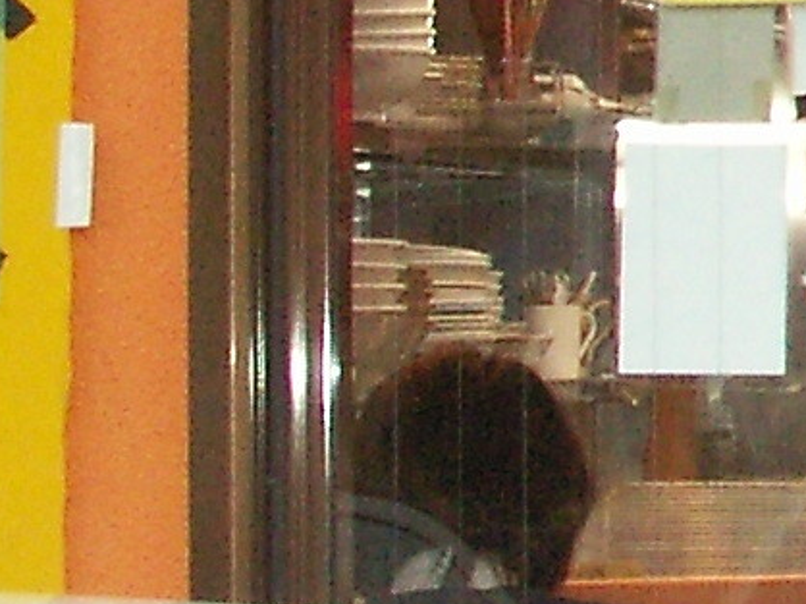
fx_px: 6725
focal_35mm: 289
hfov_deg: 6.0
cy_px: -374
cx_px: 2885
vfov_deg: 5.1
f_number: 3.5
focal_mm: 7.7
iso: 160
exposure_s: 1/40
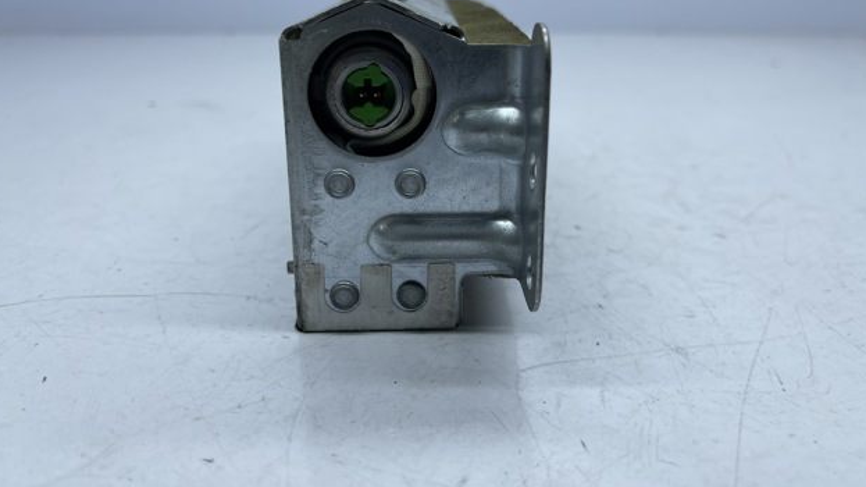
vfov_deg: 41.1
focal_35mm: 28
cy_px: 178
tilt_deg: -19.0
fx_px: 643
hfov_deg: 67.9
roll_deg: +0.6
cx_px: 436
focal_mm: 5.1
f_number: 1.6
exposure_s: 1/676
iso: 32
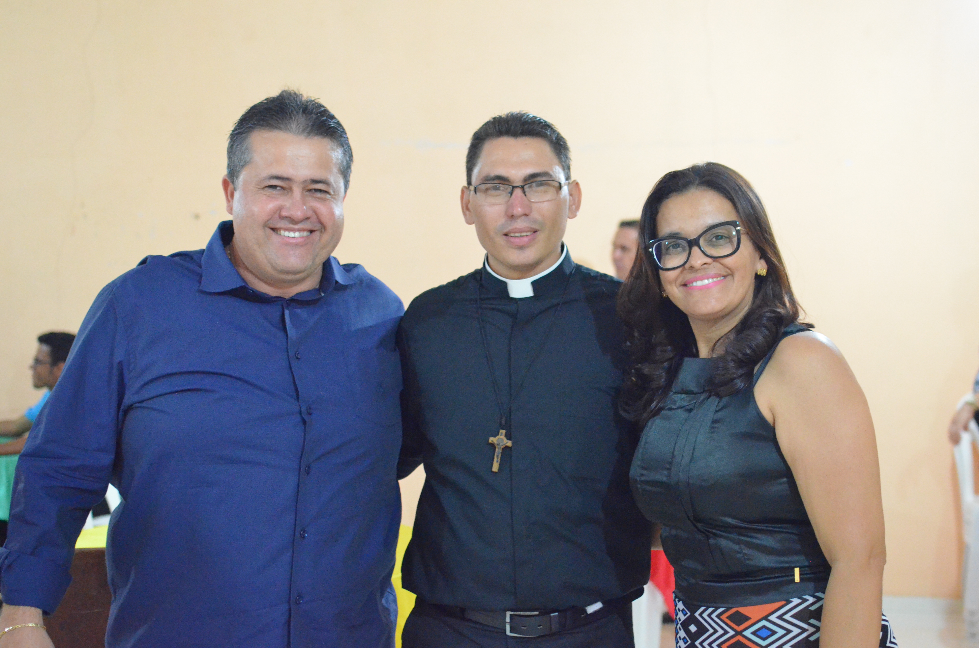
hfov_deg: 37.9
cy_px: 324
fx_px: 1425
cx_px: 490
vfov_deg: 25.6
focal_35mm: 52
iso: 6400
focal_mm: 35
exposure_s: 1/125
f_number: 3.2
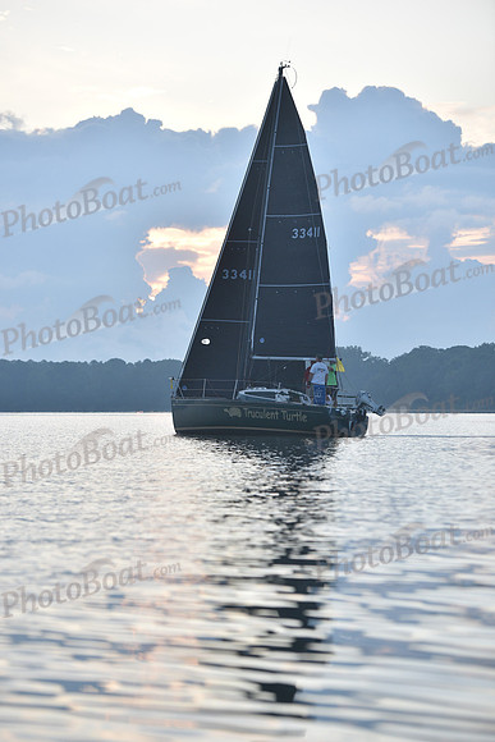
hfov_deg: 13.0
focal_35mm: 105
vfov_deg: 19.5
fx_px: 2164
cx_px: 248
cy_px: 371
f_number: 3.5
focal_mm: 105
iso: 320
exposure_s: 1/800
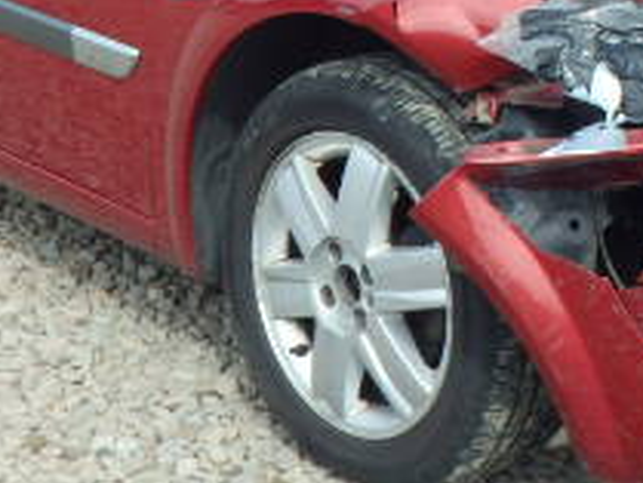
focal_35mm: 110
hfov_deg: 17.8
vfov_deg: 13.3
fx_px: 2044
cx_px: 440
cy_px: 18
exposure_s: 1/400
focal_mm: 6.4
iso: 125
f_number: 4.5
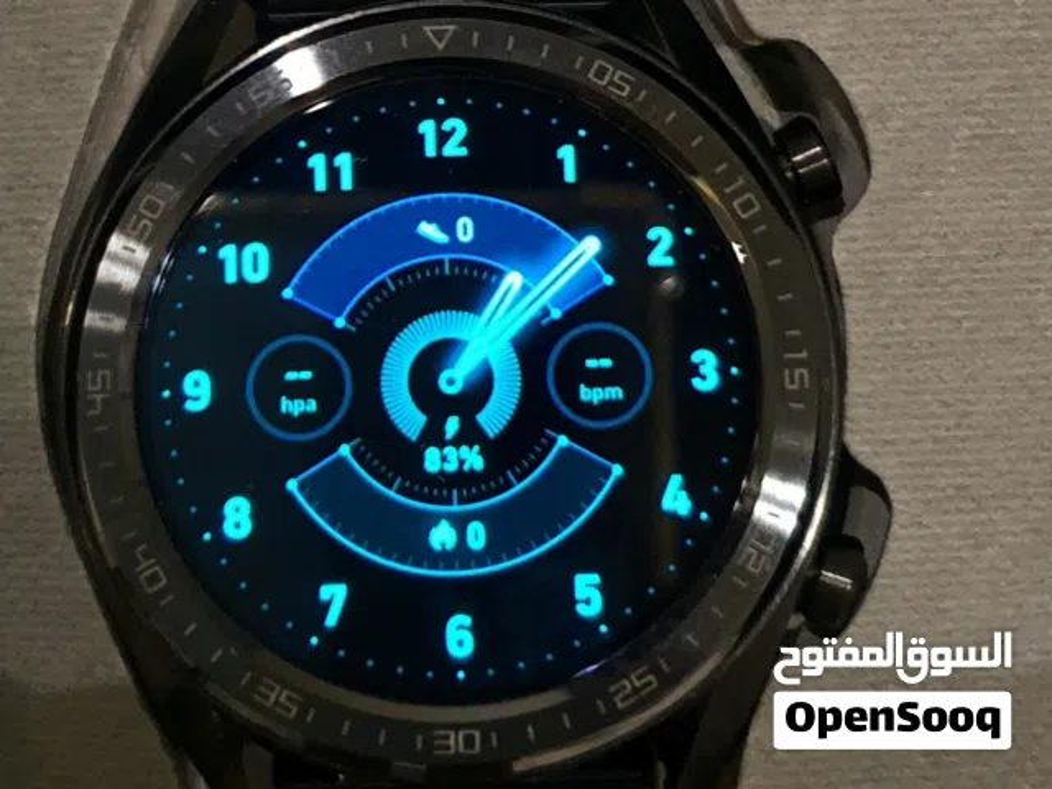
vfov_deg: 53.1
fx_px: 790
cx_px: 526
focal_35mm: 26
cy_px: 394
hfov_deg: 67.3
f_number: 1.5
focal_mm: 4.3
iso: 320
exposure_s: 1/50
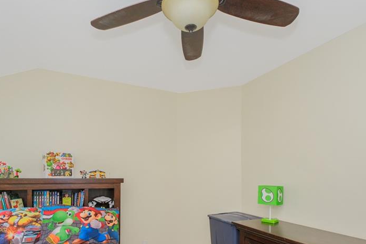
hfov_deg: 78.6
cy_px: 176
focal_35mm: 22
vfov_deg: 55.1
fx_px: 224
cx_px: 181
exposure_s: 1/60
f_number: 8
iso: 500
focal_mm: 10
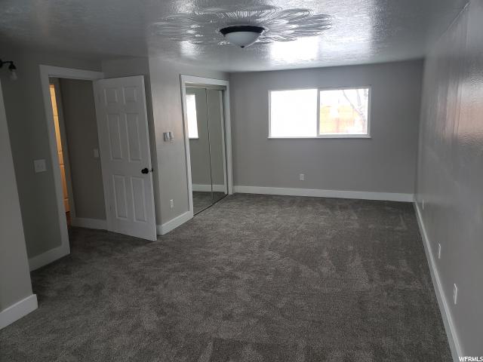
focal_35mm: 26
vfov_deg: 53.1
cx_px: 242
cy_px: 181
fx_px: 363
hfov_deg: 67.3
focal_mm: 4.3
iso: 160
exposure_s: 1/60
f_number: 2.4
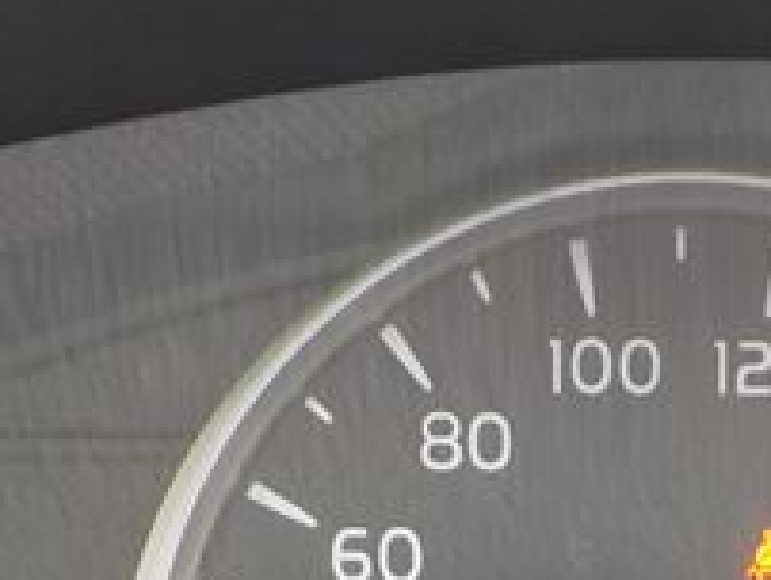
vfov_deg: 14.6
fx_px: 2118
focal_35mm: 95
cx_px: 672
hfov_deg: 20.3
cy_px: 836
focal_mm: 4.1
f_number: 3.3
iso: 125
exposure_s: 1/60
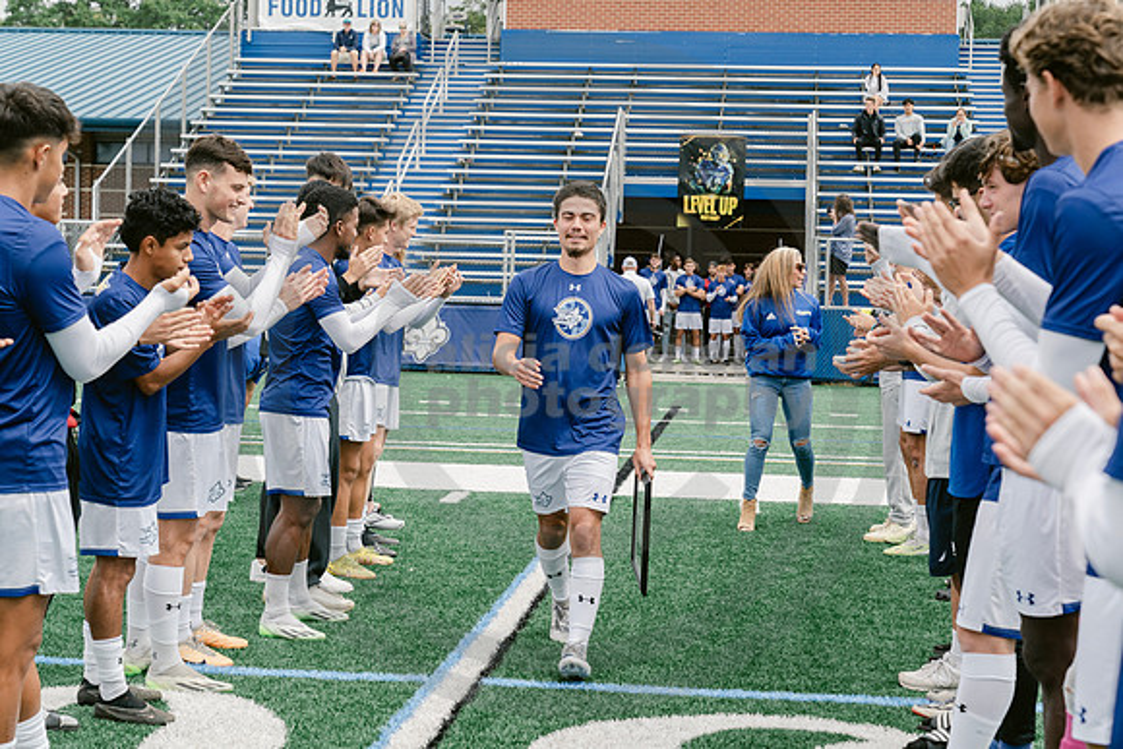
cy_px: 374
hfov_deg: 32.4
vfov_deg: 21.9
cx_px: 562
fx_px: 1934
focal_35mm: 62
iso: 400
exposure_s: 1/500
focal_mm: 62
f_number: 5.6
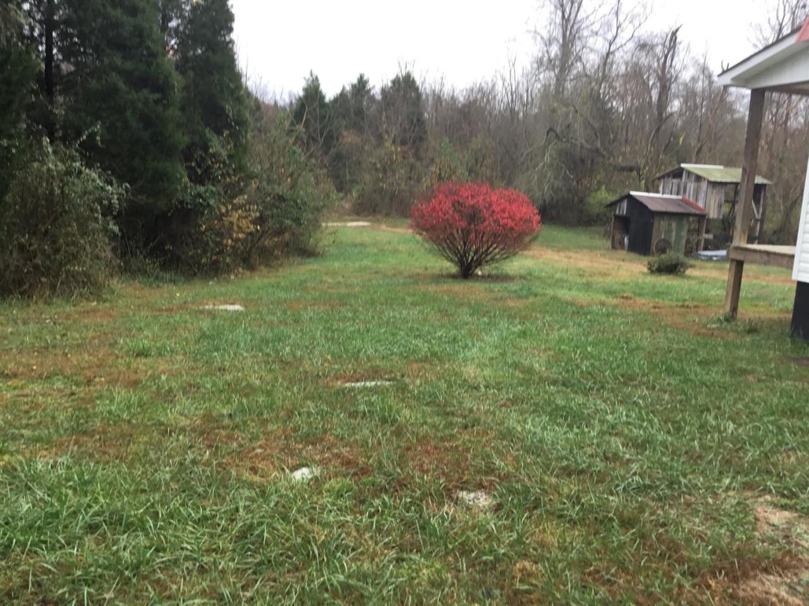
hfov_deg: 58.4
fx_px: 724
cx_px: 404
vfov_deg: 45.4
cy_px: 303
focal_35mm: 31
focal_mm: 3.3
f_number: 2.4
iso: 25
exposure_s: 1/120
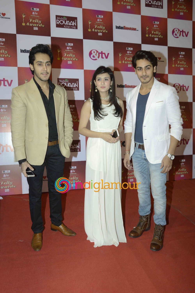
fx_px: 256
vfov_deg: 59.5
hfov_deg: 41.6
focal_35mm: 32
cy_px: 146
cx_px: 98
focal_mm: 21
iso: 800
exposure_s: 1/160
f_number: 8
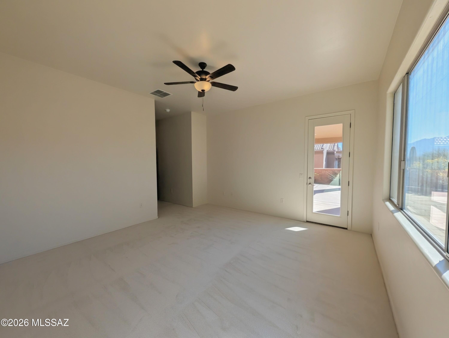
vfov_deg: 94.6
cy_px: 169
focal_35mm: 12
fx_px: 156
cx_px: 224
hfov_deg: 110.5
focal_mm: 2.02
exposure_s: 1/1887
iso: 48
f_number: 1.7
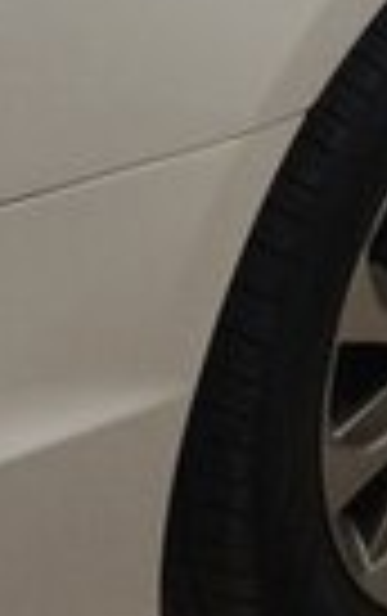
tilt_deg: -19.4
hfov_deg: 8.9
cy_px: -214
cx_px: 256
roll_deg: -1.8
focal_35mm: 148
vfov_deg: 13.5
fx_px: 2490
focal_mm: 4.15
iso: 32
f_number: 2.2
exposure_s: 1/100
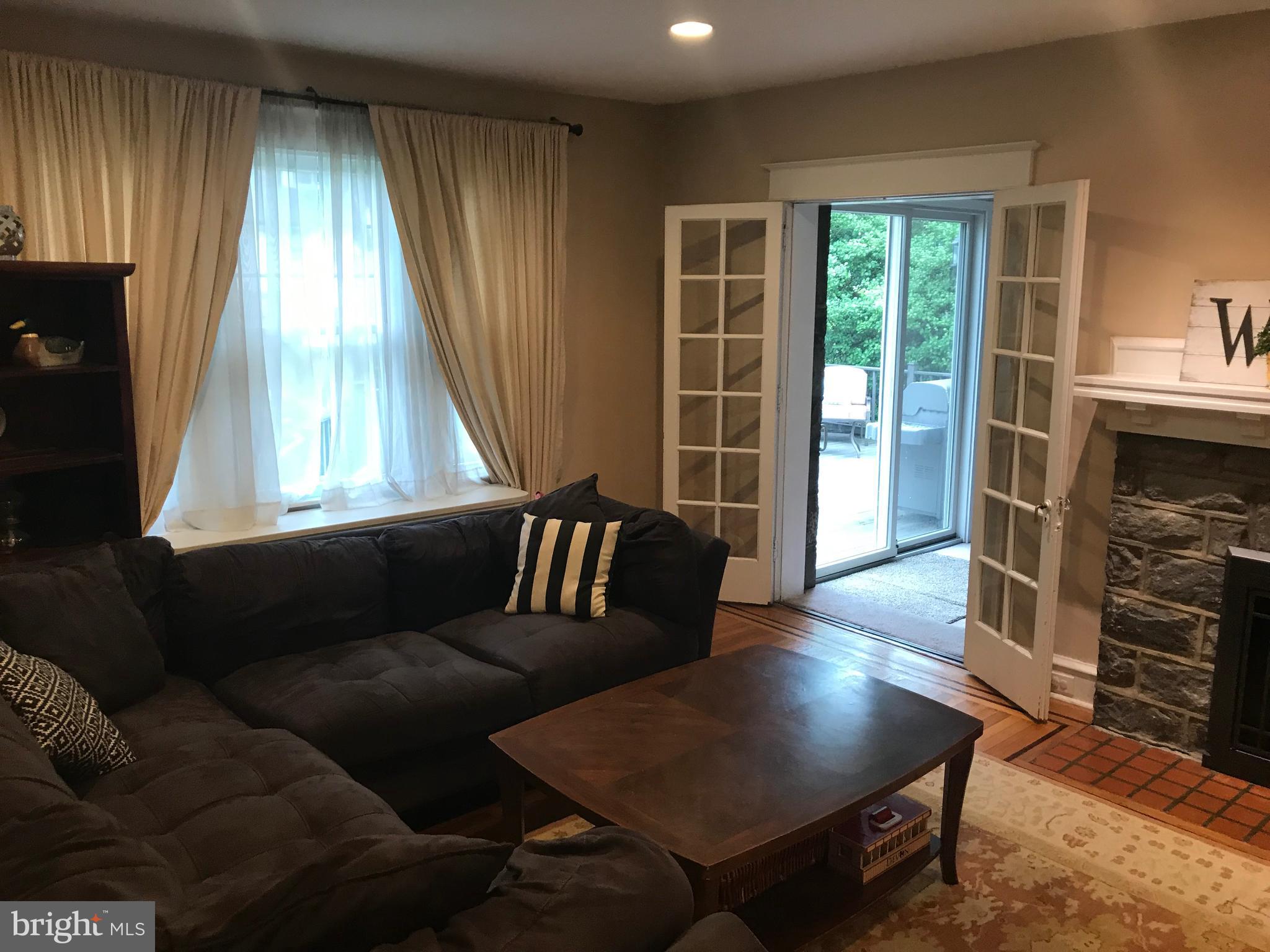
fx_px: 1027
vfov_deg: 49.7
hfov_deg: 63.4
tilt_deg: -10.0
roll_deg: +0.5
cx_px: 635
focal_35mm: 28
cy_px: 476
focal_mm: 3.99
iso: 40
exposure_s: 1/20
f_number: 1.8
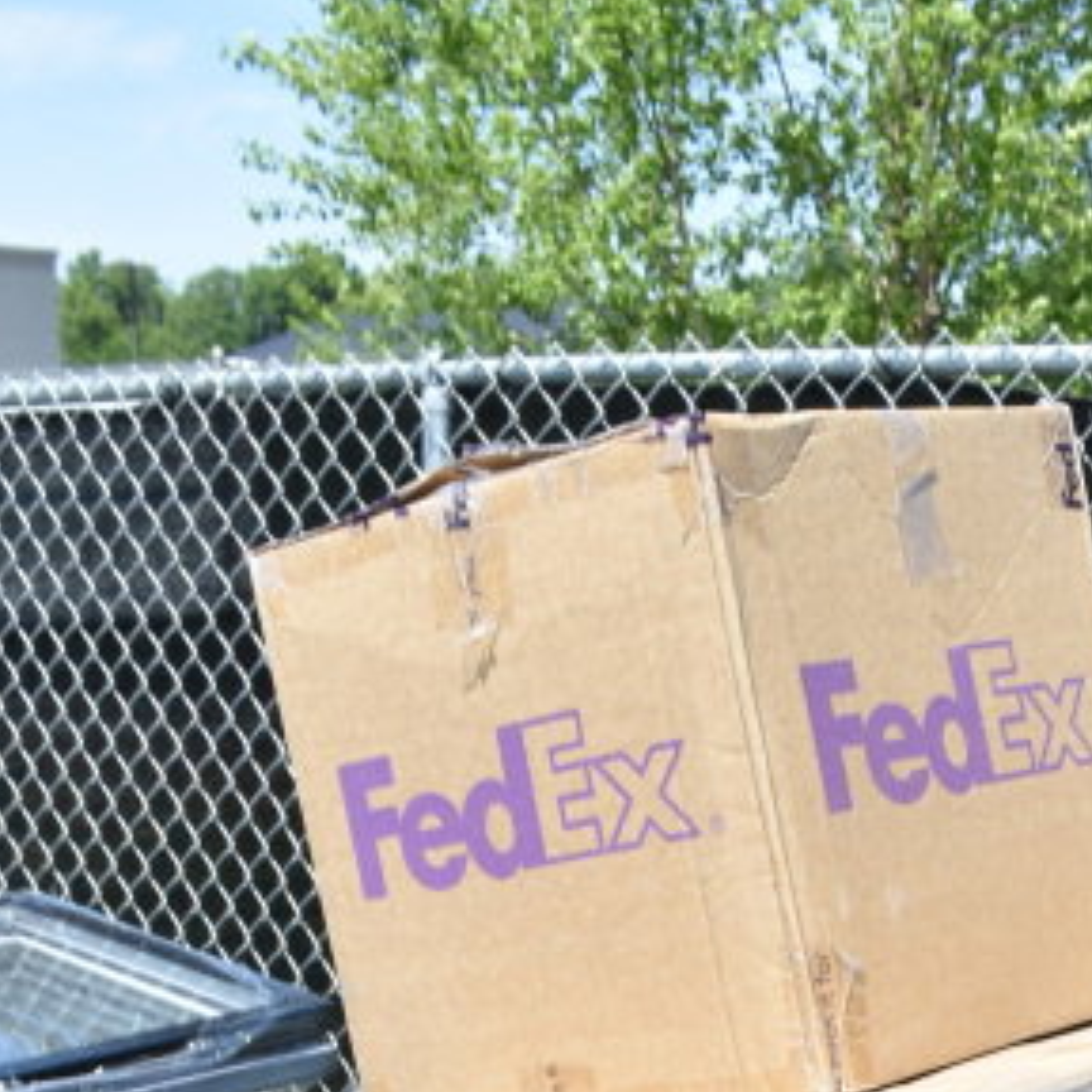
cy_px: 1564
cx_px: 895
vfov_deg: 19.1
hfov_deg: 21.1
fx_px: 2891
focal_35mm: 81
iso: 200
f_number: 8
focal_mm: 20
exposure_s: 1/250
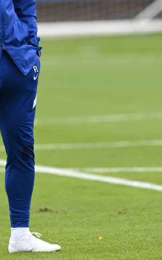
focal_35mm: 970
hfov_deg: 1.4
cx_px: 74
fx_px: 6858
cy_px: 69
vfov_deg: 2.2
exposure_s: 1/2000
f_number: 4
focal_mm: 400
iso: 800
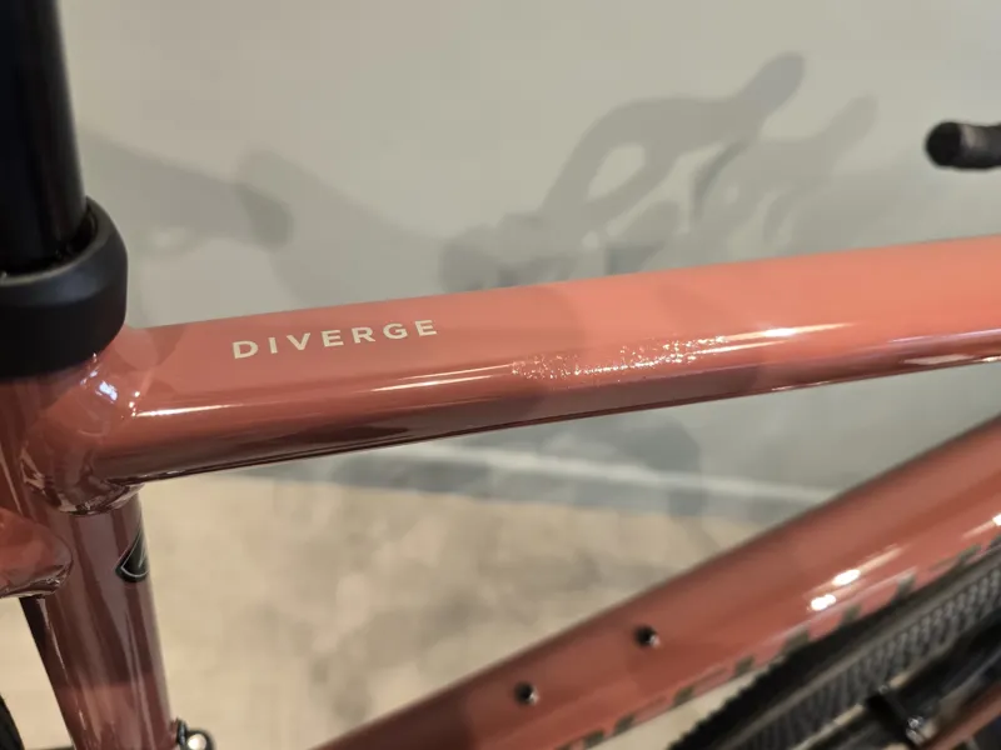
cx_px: 500
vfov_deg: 58.9
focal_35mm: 23
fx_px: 665
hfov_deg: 73.9
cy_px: 375
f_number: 1.7
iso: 125
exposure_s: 1/50
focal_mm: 6.3
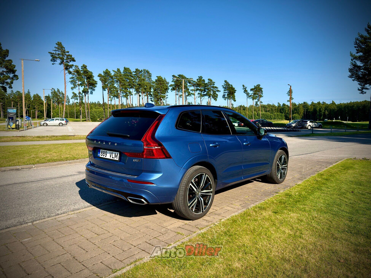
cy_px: 139
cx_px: 186
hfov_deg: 71.6
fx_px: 257
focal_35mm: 24
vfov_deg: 56.8
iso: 64
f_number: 1.78
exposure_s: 1/3311
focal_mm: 6.76
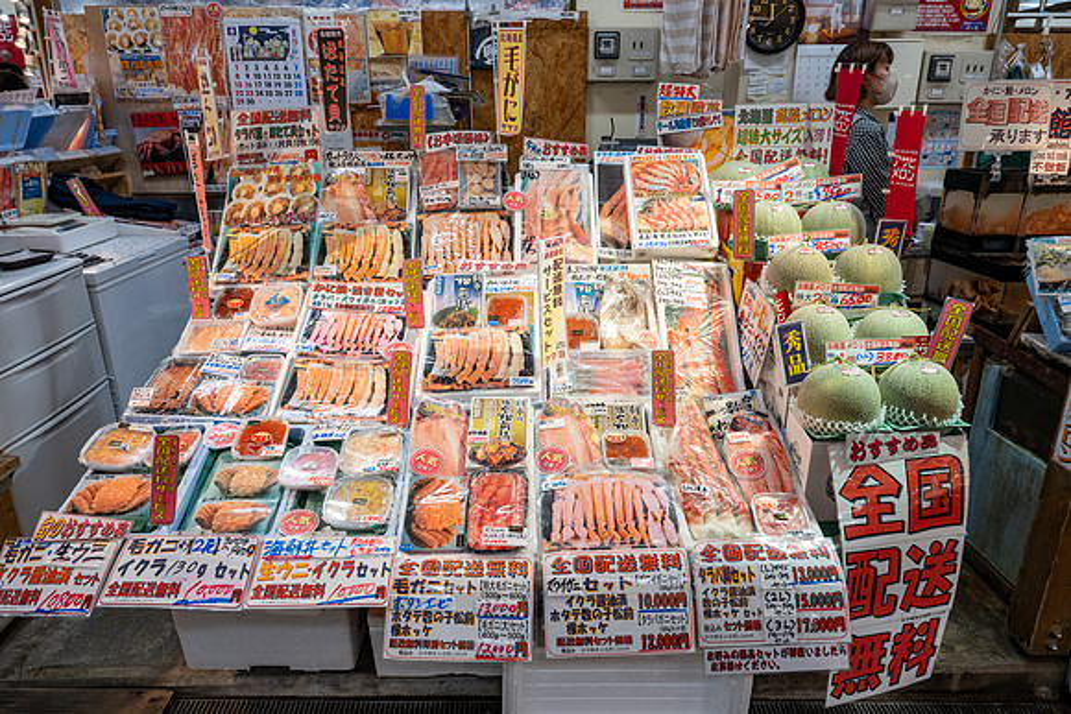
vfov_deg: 53.2
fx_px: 714
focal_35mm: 24
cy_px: 357
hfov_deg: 73.7
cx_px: 536
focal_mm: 24
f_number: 5.6
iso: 720
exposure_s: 1/160
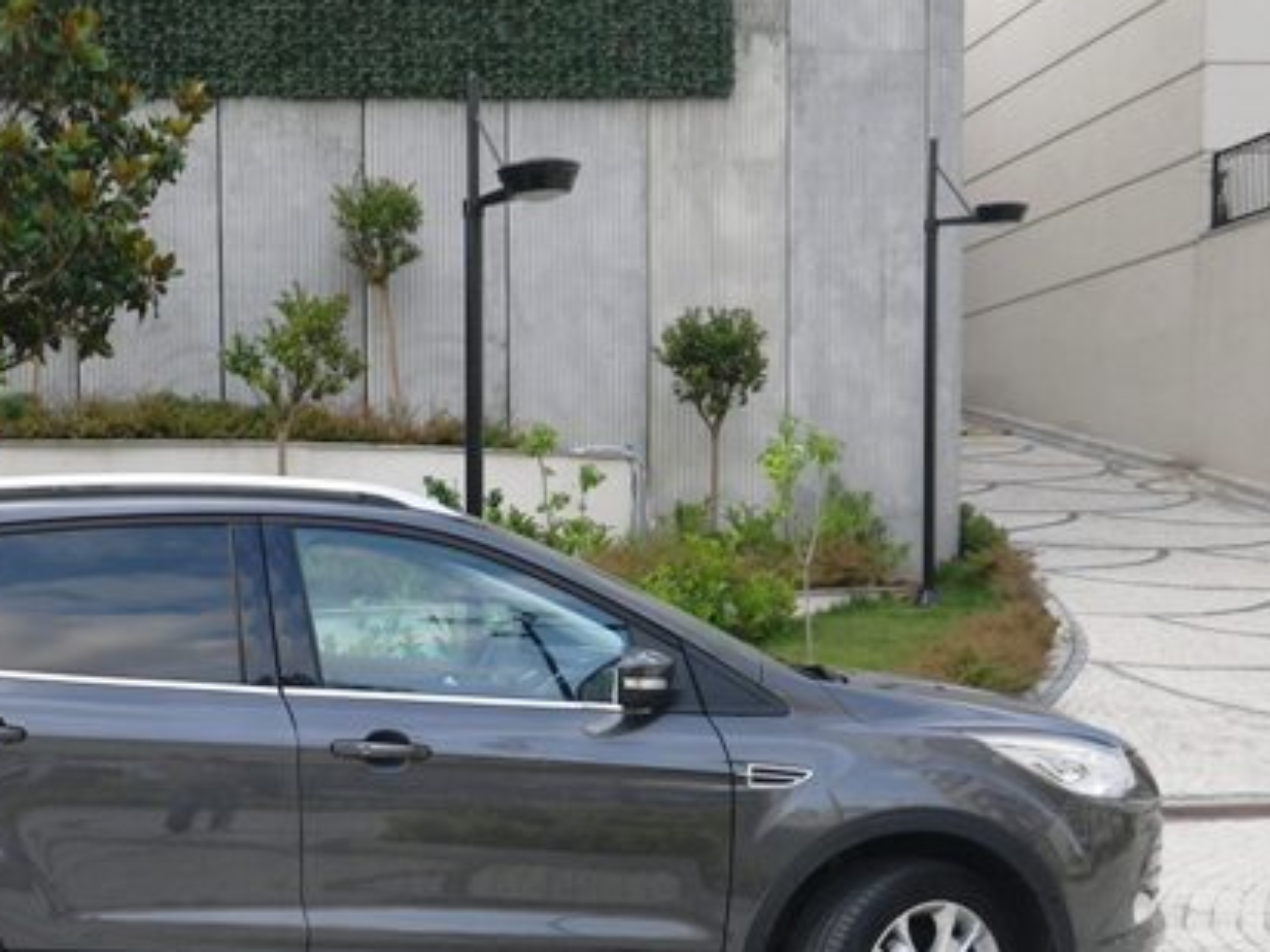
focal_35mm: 53
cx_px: 349
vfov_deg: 27.1
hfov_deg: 35.5
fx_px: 1944
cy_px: 714
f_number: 3.8
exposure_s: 1/125
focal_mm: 6.1
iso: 80
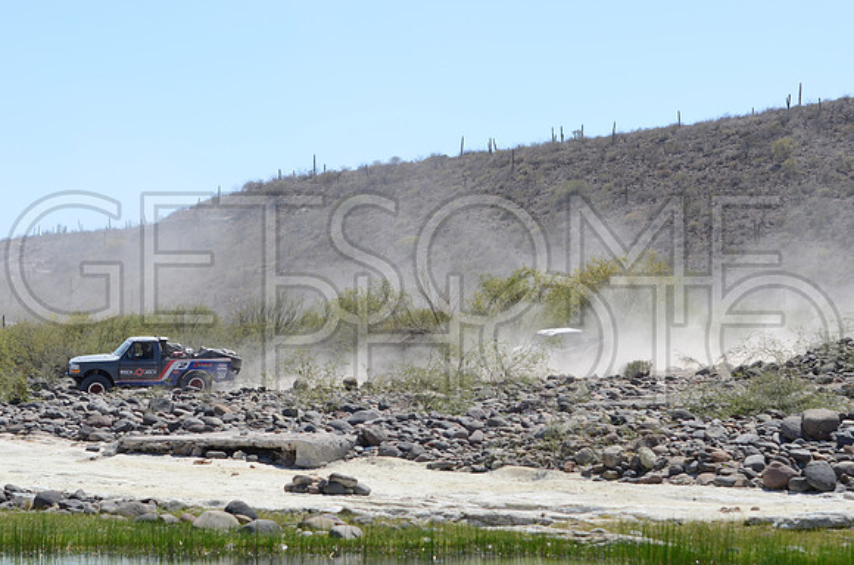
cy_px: 282
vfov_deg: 13.0
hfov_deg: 19.5
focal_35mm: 105
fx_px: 2485
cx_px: 427
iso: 125
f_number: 4
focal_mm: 70
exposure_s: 1/1250
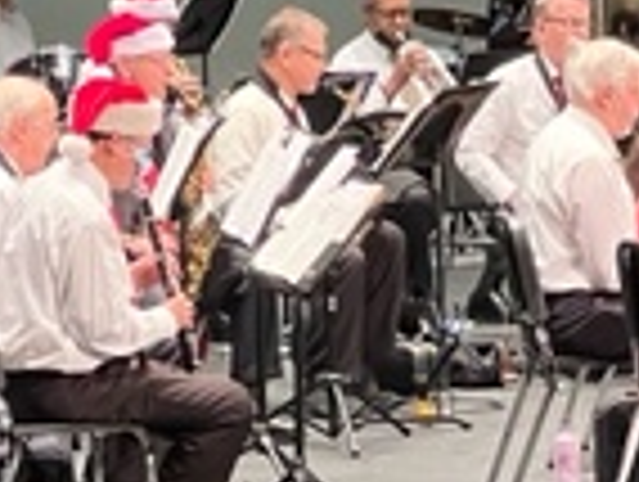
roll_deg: +1.2
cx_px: 932
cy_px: 347
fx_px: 6416
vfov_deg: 4.3
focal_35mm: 347
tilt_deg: -5.2
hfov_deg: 5.7
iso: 500
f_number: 2.8
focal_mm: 9
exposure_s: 1/60
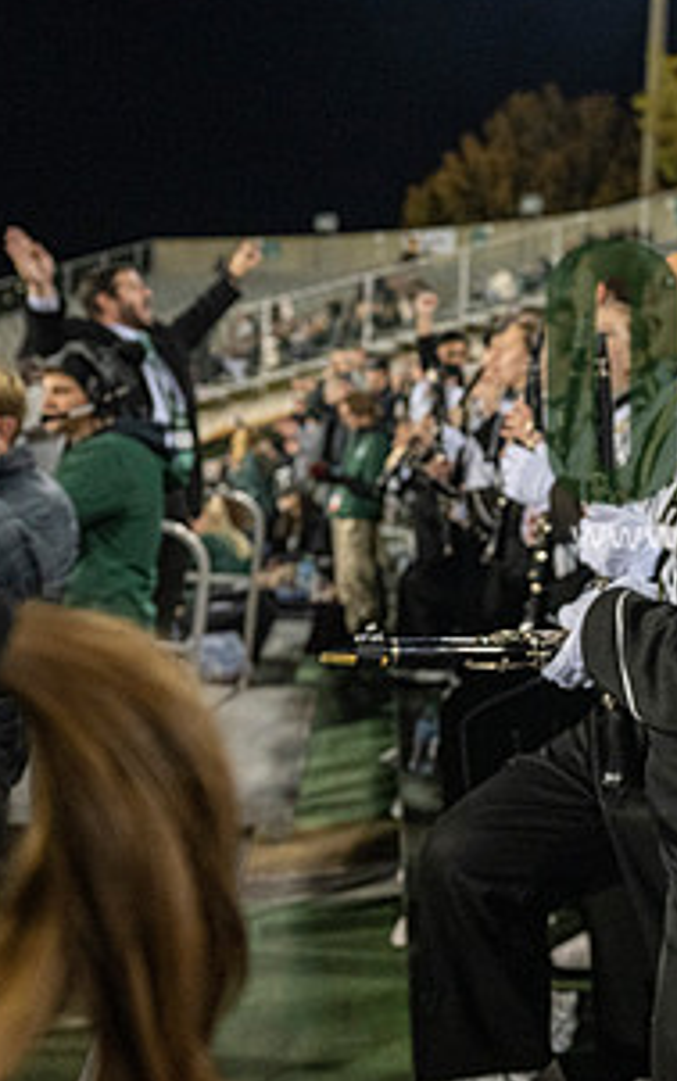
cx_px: 817
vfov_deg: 42.3
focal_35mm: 47
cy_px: 410
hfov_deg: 24.8
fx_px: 1386
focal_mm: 24
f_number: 3.2
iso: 2000
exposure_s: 1/500
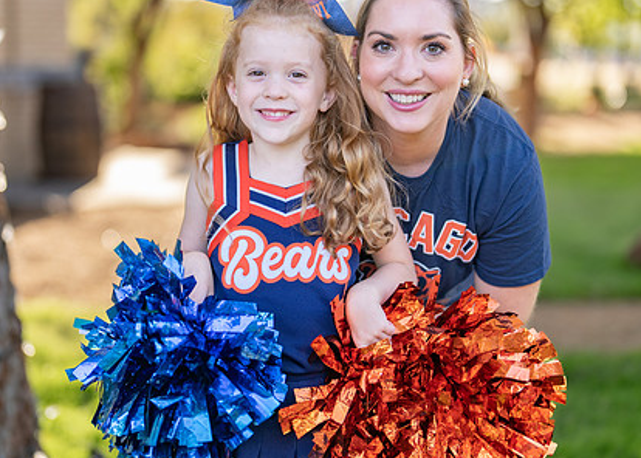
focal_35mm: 75
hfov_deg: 26.4
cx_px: 286
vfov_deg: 19.0
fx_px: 1366
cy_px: 206
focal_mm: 50
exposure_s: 1/800
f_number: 1.2
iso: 100
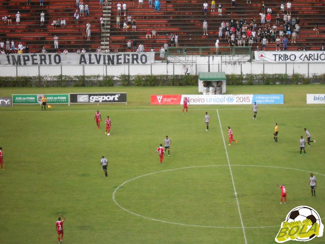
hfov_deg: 15.2
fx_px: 1221
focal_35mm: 130
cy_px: 122
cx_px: 162
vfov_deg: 11.4
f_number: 6.5
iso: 400
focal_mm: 23
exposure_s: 1/125
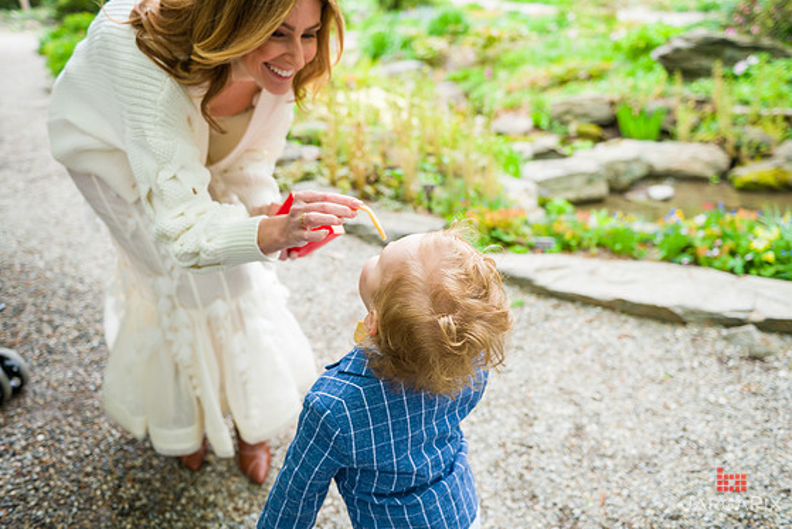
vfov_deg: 46.4
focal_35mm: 28
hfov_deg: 65.4
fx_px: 616
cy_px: 268
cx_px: 407
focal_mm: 27
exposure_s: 1/200
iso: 200
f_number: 3.5
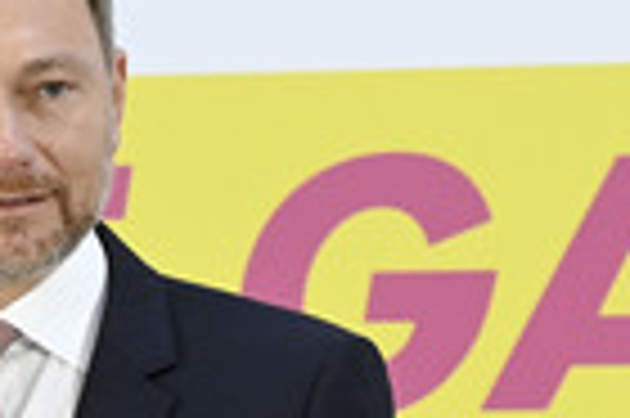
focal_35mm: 596
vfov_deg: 2.3
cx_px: -106
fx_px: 10418
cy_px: 481
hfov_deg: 3.5
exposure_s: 1/400
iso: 5000
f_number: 5.6
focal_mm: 185
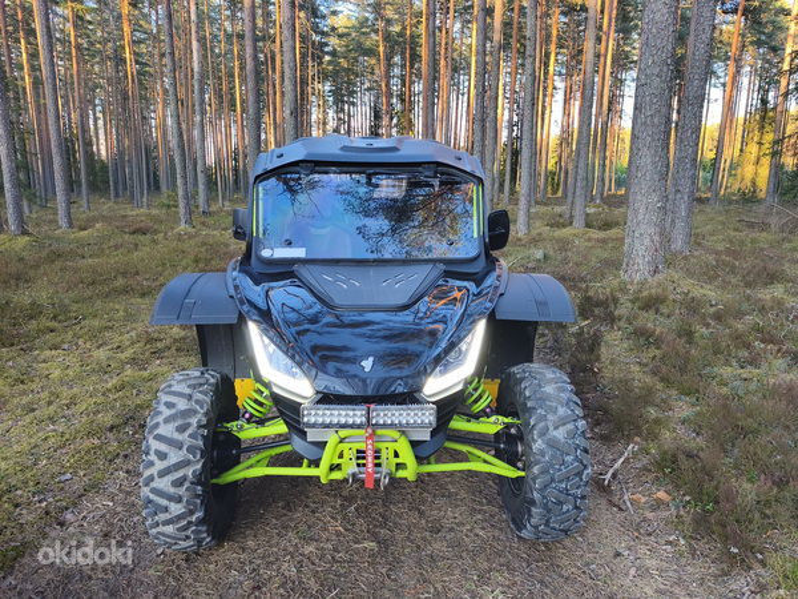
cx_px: 399
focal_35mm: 23
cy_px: 300
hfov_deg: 73.9
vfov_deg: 58.9
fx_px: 530
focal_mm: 6.18
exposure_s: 1/99.9
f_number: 1.65
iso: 125
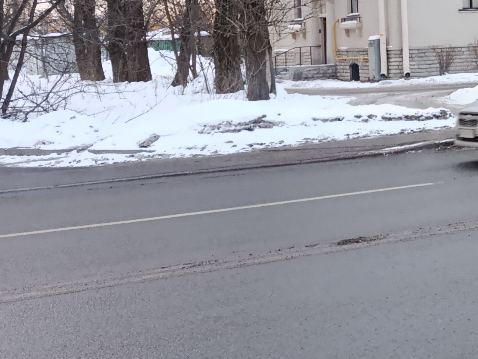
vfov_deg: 19.4
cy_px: 18
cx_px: 659
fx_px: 1022
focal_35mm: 74
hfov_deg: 22.8
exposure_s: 1/100
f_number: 1.7
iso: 876
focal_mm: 5.24
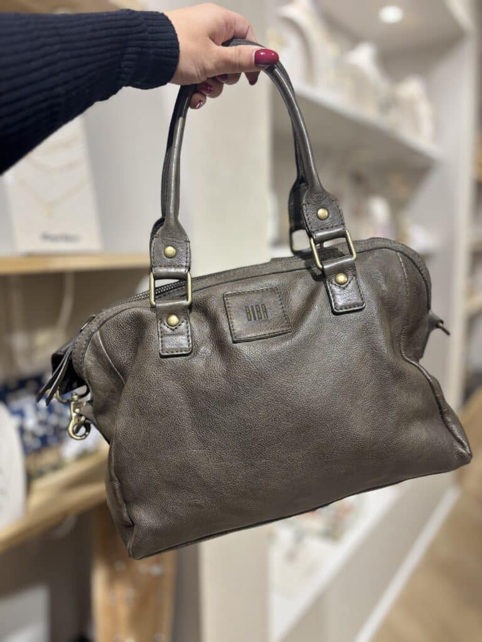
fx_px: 483
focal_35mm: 26
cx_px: 241
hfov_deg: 53.1
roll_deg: +1.0
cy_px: 321
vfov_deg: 67.3
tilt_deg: -10.8
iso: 64
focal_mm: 5.96
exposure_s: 1/100
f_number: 1.6
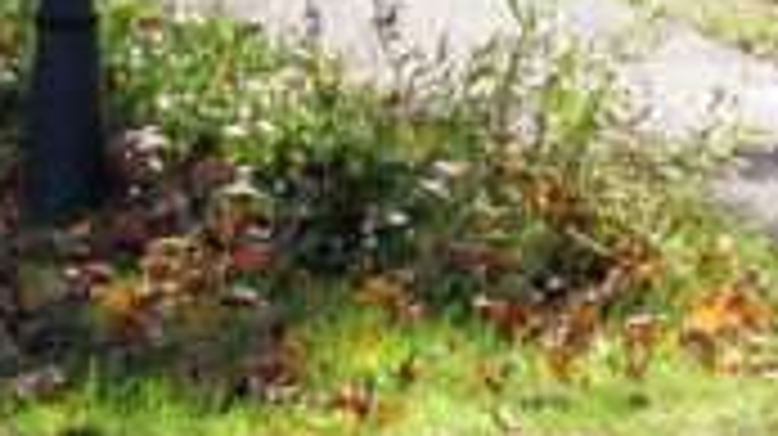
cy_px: -1461
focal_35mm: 324
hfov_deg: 6.7
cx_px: 130
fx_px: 6679
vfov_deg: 3.5
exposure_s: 1/320
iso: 200
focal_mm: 22
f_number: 4.5
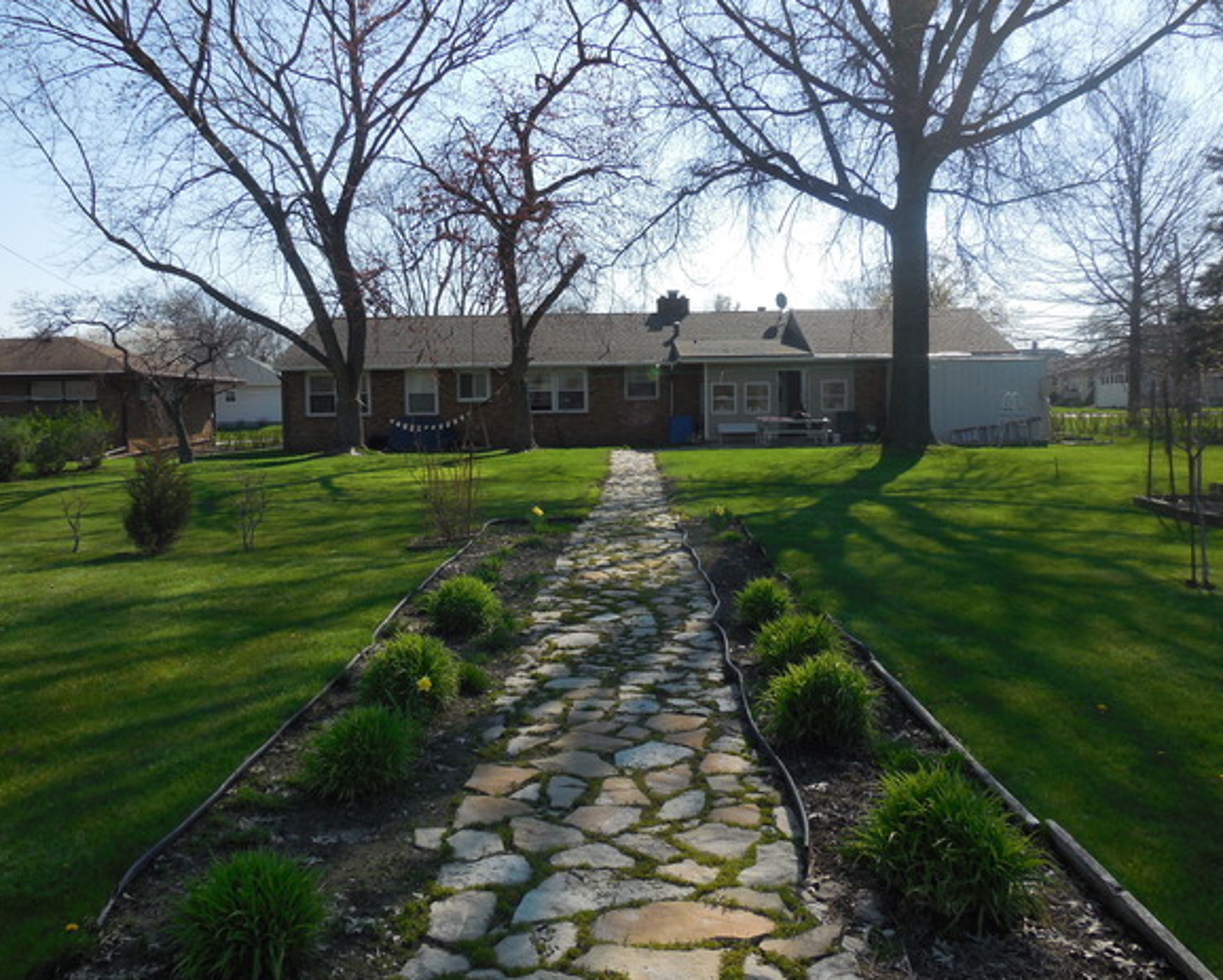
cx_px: 597
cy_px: 476
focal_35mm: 27
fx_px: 978
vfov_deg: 53.2
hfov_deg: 64.0
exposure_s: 1/1250
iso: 125
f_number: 3.1
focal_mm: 4.5
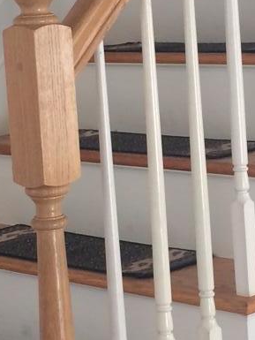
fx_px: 1207
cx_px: 191
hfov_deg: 12.0
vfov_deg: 15.9
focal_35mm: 123
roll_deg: +4.2
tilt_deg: -6.8
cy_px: 87
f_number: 2.2
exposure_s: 1/30
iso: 64
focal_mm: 4.15
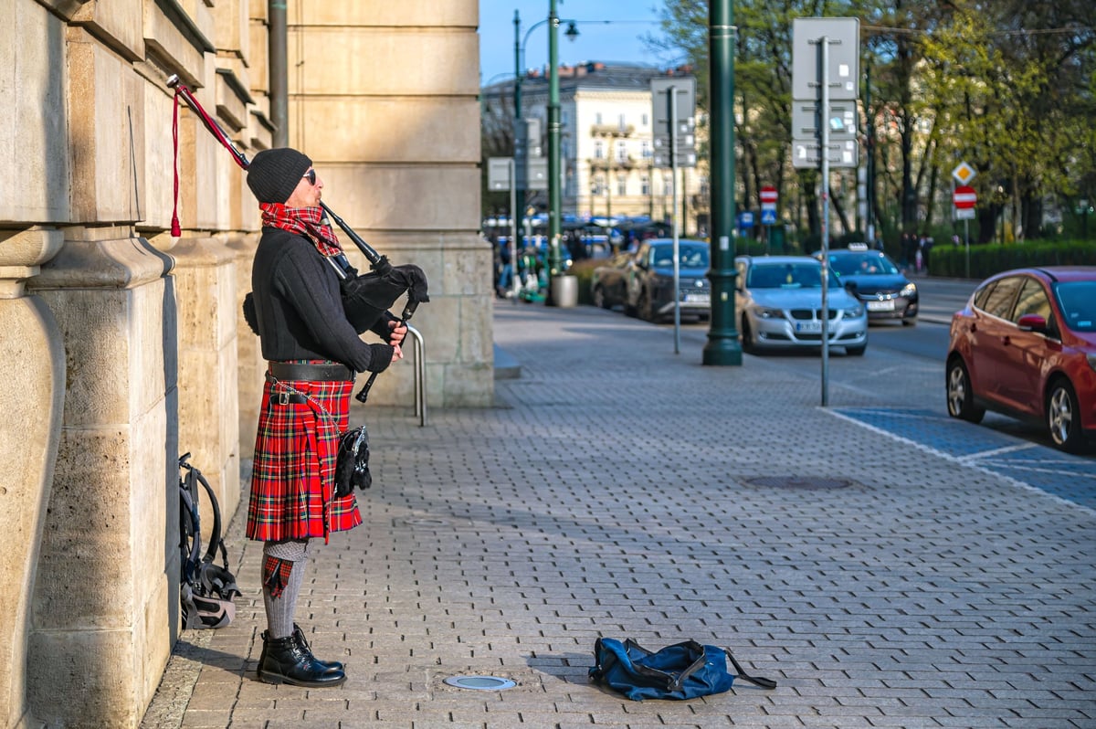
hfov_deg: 30.5
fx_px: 2008
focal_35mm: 66
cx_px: 548
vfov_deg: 20.6
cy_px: 364
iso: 320
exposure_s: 1/3200
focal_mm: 66
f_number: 4
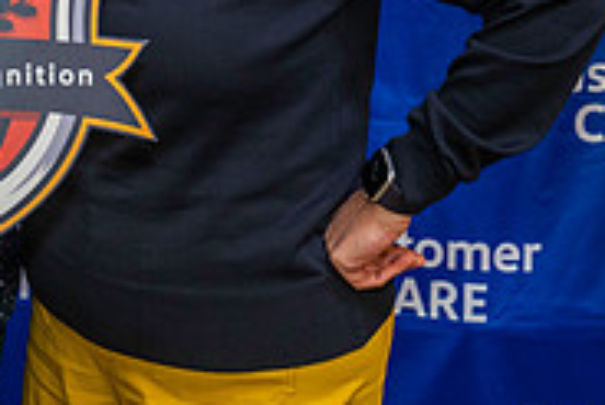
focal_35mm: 130
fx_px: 2186
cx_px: 13
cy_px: -173
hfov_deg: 15.5
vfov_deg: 10.3
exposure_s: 1/160
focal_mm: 40
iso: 1250
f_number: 4
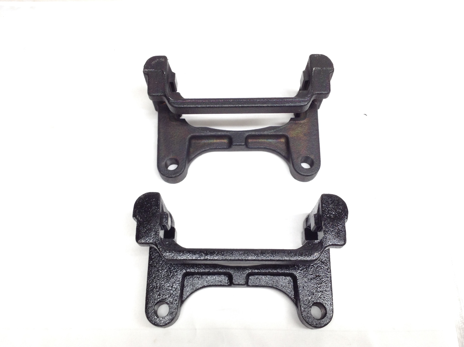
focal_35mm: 33
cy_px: 174
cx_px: 232
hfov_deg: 55.4
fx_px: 442
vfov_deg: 42.8
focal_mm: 3.3
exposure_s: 1/24
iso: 32
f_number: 2.4
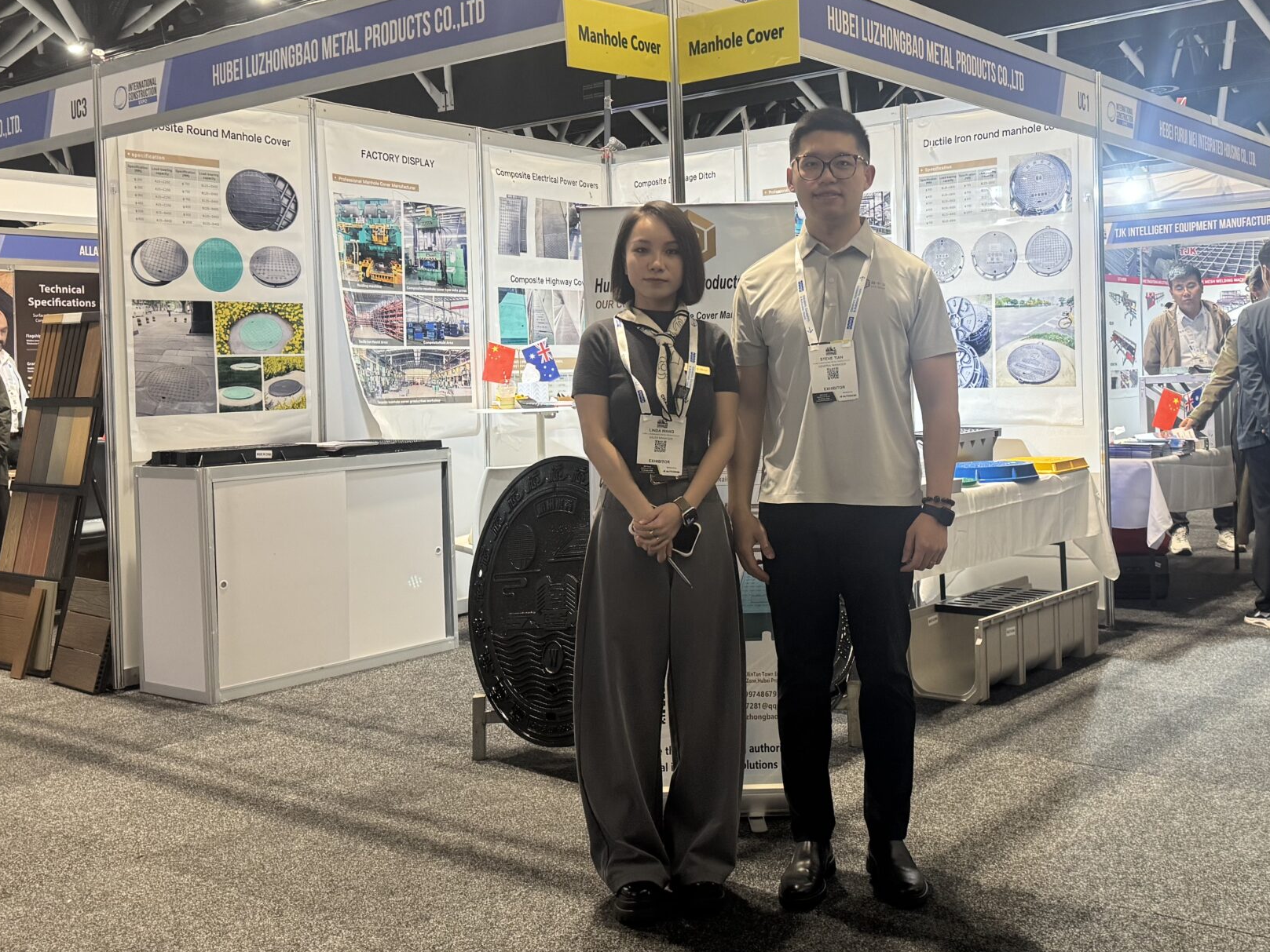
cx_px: 772
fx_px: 1394
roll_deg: +1.9
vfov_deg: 37.6
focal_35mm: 38
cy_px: 396
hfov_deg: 48.6
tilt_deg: +0.1
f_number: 1.78
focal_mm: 6.76
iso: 200
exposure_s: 1/50
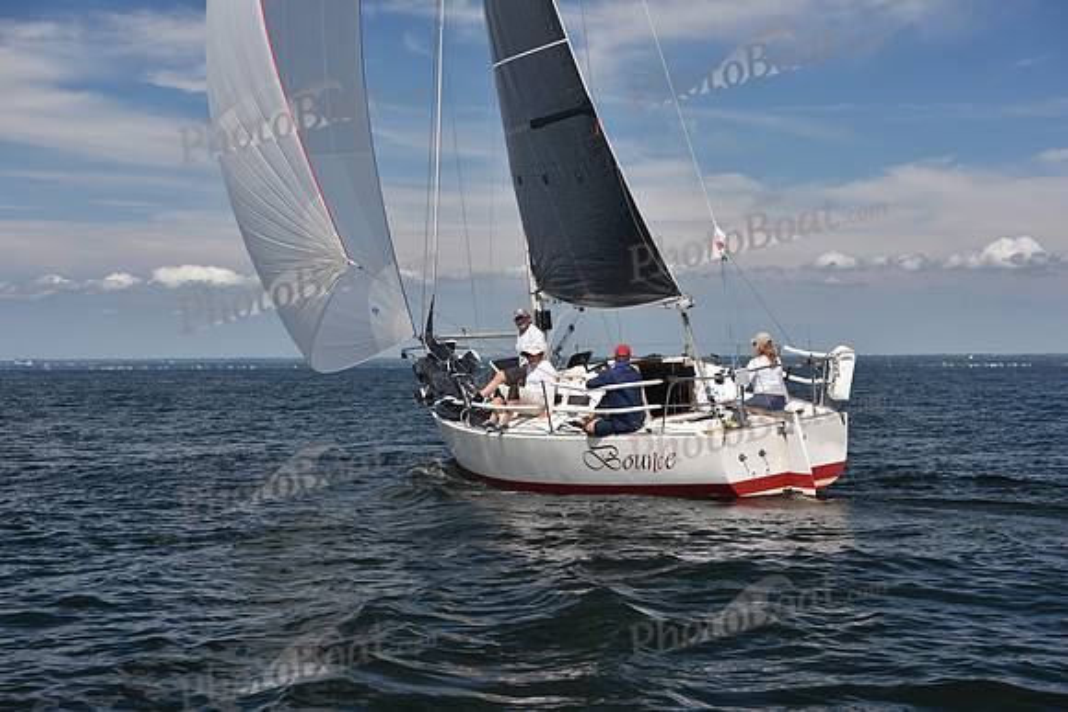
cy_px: 356
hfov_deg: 28.8
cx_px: 534
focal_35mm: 70
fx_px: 2077
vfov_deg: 19.5
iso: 200
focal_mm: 70
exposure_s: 1/500
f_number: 7.1
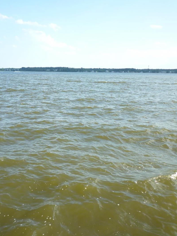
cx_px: 60
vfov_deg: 54.0
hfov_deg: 41.3
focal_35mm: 34
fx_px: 232
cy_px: 118
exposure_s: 1/400
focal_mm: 4.4
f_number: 2.8
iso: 80
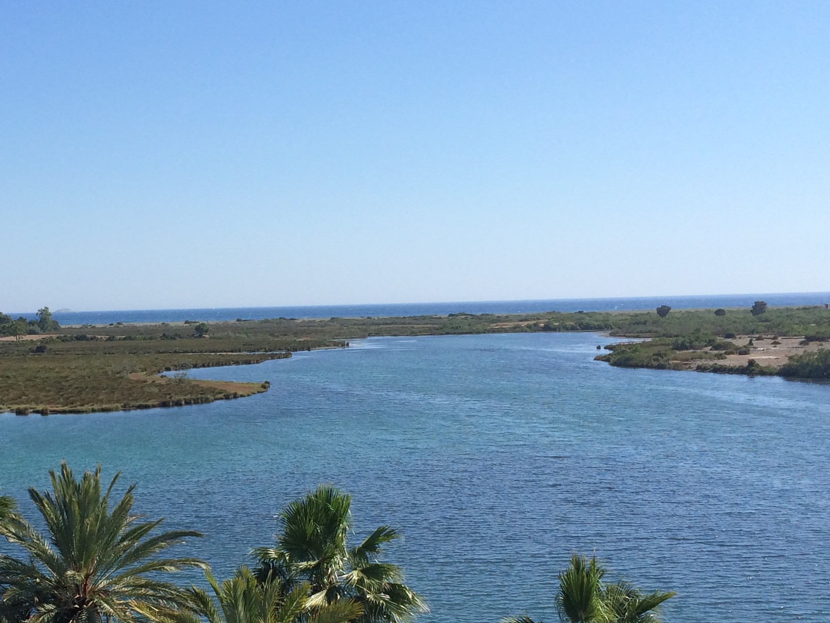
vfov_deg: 24.3
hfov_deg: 31.1
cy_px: 417
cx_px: 126
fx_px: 1439
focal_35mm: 60
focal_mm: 4.12
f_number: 2.2
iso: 40
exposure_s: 1/2564
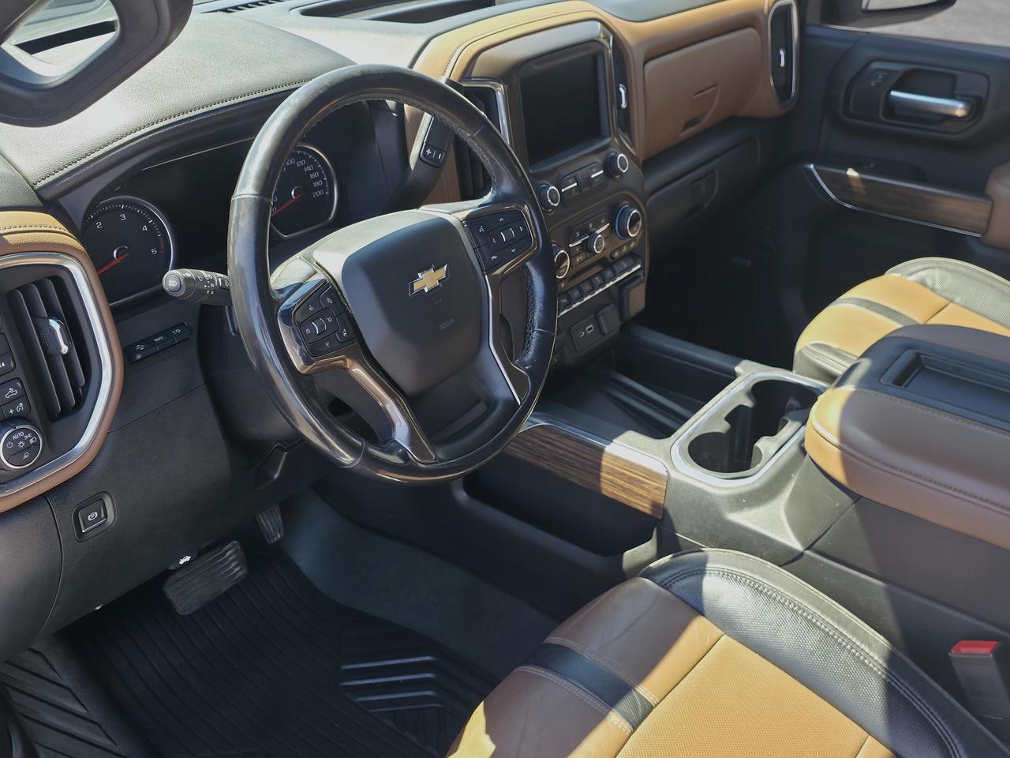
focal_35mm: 35
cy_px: 379
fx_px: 1021
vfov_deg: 40.7
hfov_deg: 52.6
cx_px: 505
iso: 50
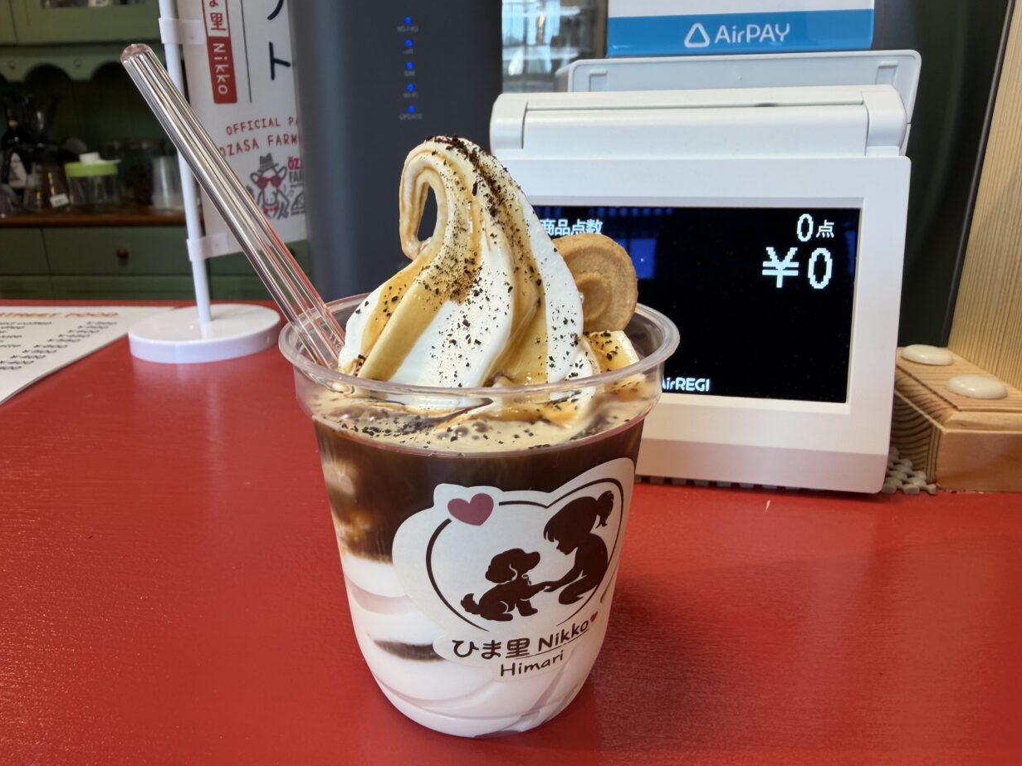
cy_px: 373
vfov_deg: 53.0
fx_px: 768
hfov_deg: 67.3
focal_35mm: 26
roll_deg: +1.8
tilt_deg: -18.3
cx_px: 511
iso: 80
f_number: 2.2
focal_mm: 2.22
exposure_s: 1/100
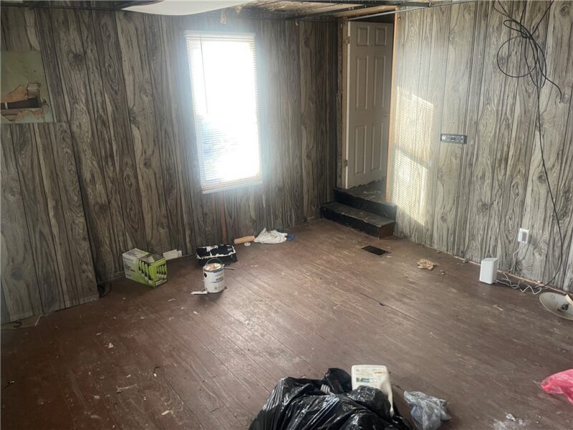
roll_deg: +2.3
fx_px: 414
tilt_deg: -17.6
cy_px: 215
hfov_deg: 69.4
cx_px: 286
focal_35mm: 25
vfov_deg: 54.9
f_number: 1.6
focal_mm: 5.1
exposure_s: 1/60
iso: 200
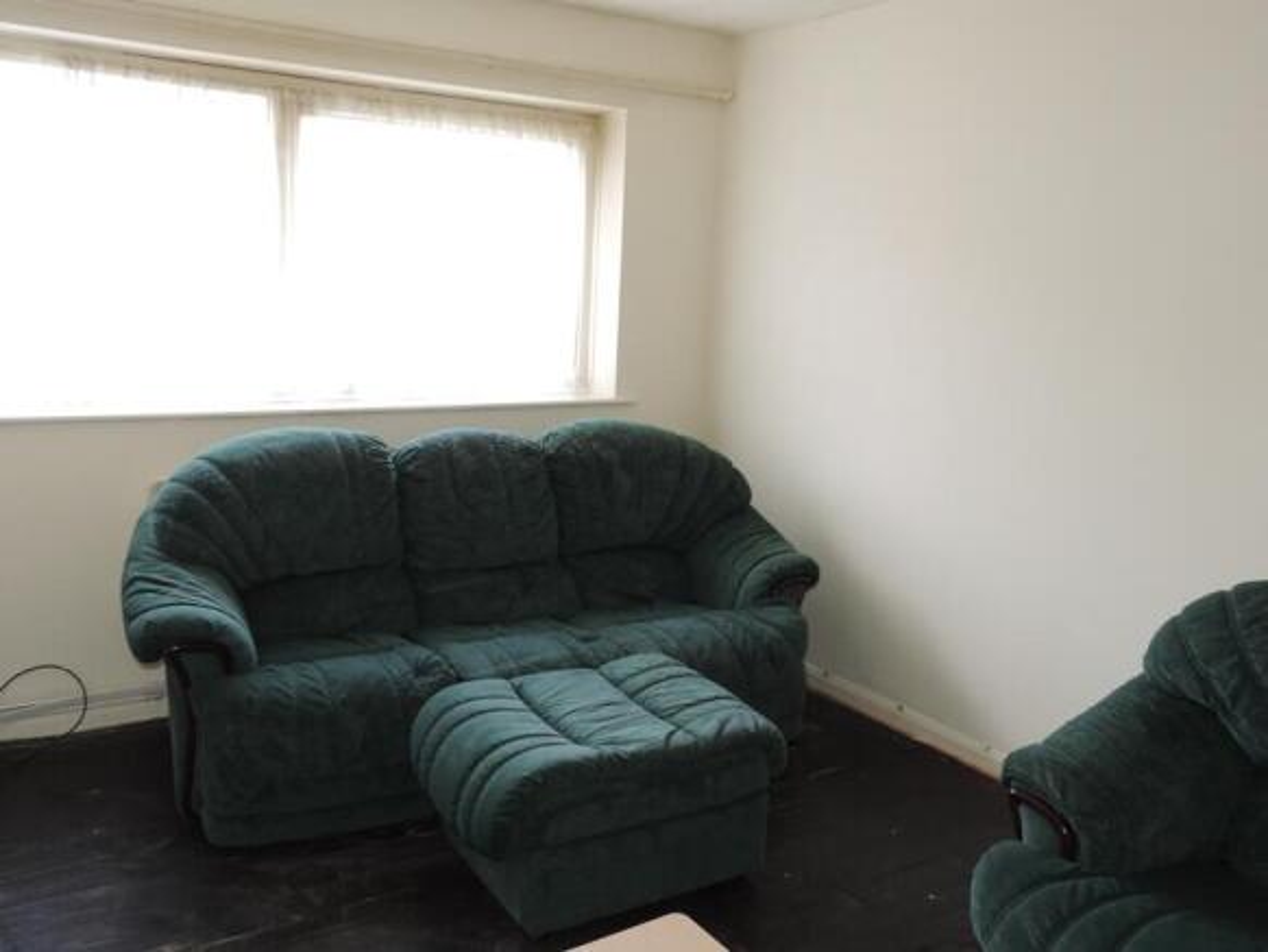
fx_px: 1099
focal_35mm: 30
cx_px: 634
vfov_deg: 46.8
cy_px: 476
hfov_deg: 59.9
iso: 360
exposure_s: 1/40
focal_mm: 5.3
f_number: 3.1
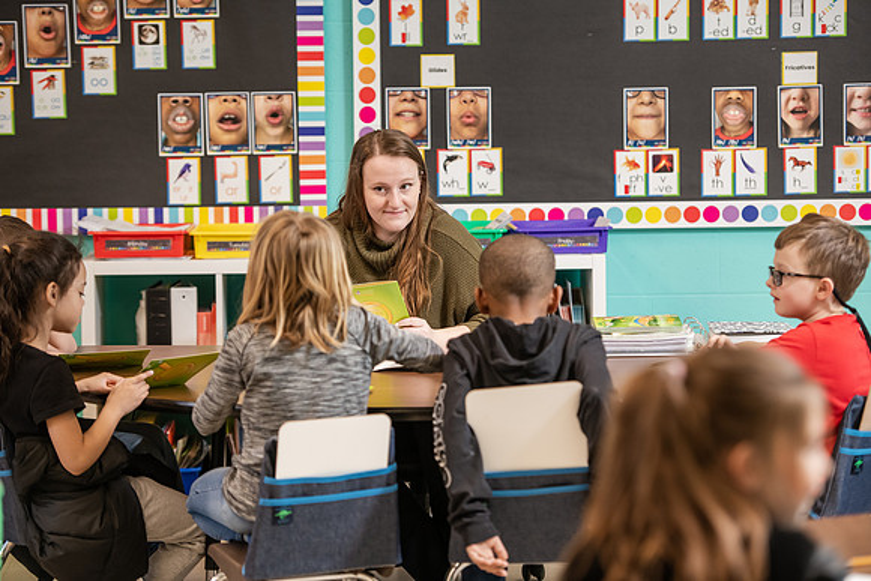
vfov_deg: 11.8
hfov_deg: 17.6
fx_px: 2807
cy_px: 290
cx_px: 436
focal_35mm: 116
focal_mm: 116
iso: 1250
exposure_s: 1/200
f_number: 3.2
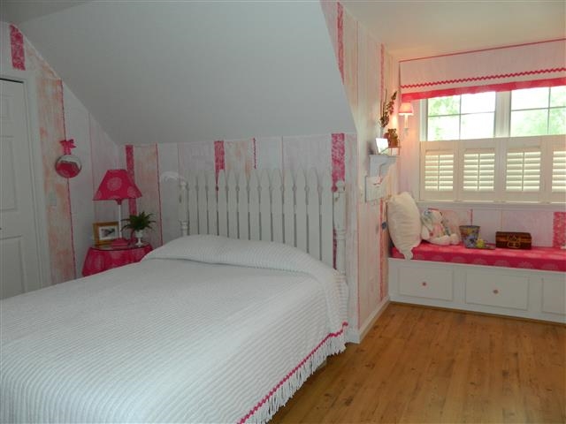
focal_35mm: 25
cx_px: 283
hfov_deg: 69.4
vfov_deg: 54.9
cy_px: 212
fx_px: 409
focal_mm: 4.5
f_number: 3.1
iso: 200
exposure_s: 1/30
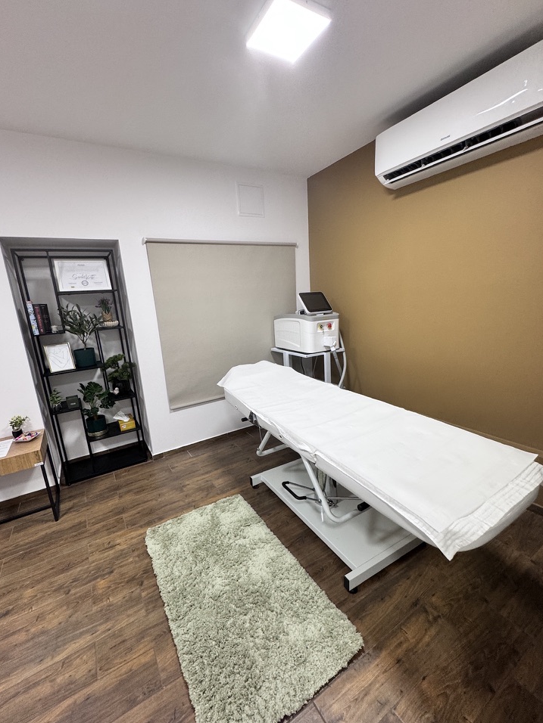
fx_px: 314
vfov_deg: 98.2
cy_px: 369
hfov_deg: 81.7
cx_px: 260
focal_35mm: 15
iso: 160
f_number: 2.2
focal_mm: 2.22
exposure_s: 1/100
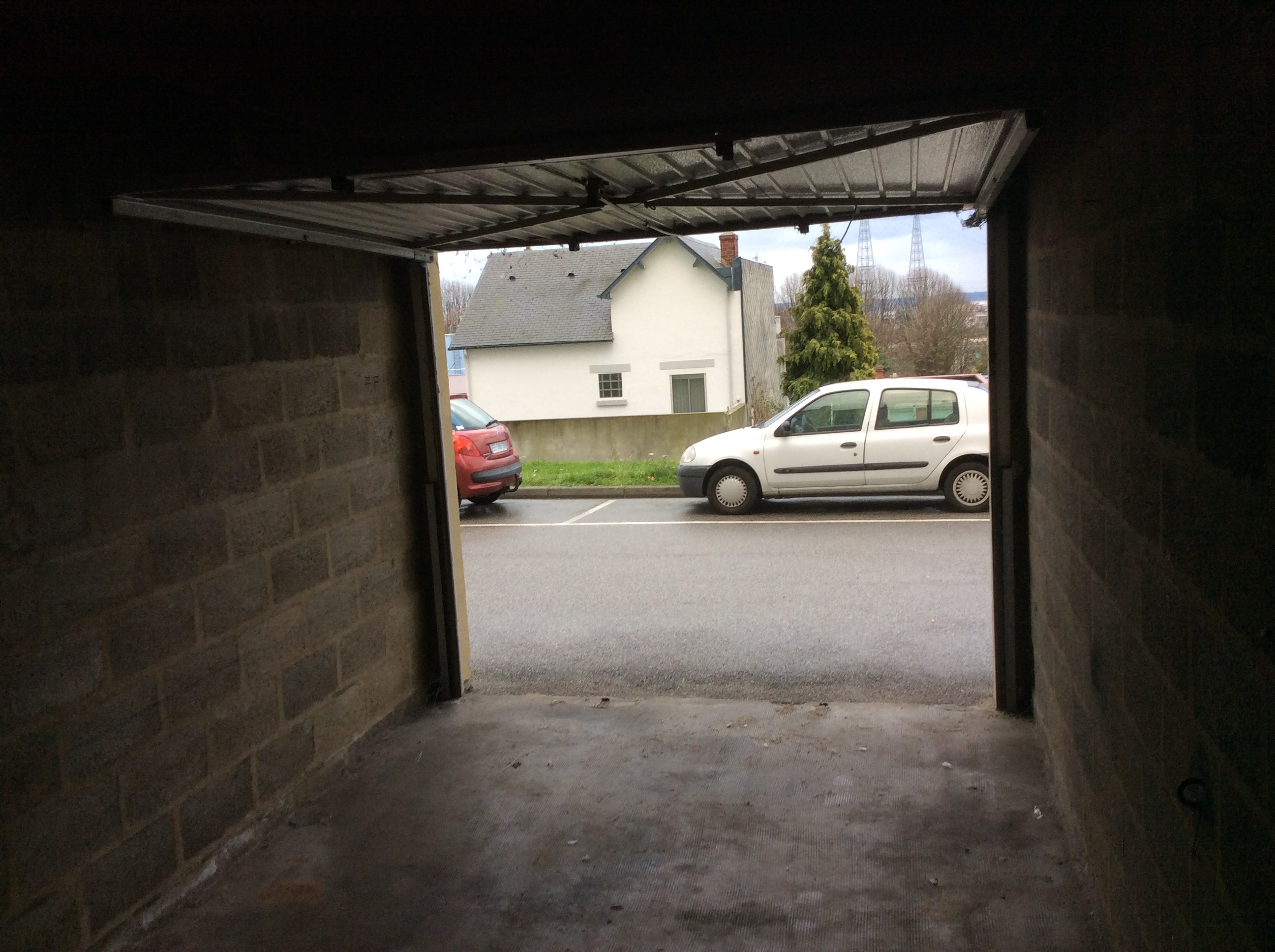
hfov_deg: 56.9
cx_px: 638
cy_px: 476
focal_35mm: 32
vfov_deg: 44.1
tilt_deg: -8.1
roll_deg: +4.6
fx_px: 1177
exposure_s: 1/50
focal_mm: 3.3
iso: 50
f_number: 2.4
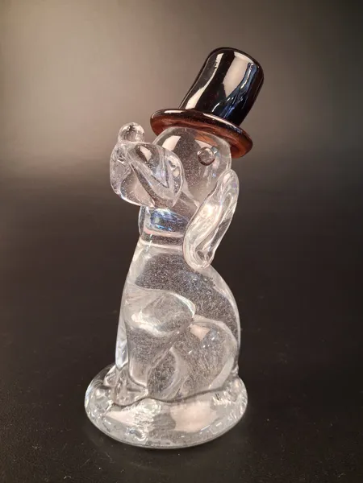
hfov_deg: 51.4
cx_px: 182
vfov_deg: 65.3
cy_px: 242
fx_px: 378
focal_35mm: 27
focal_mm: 4
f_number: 1.8
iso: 400
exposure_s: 1/33
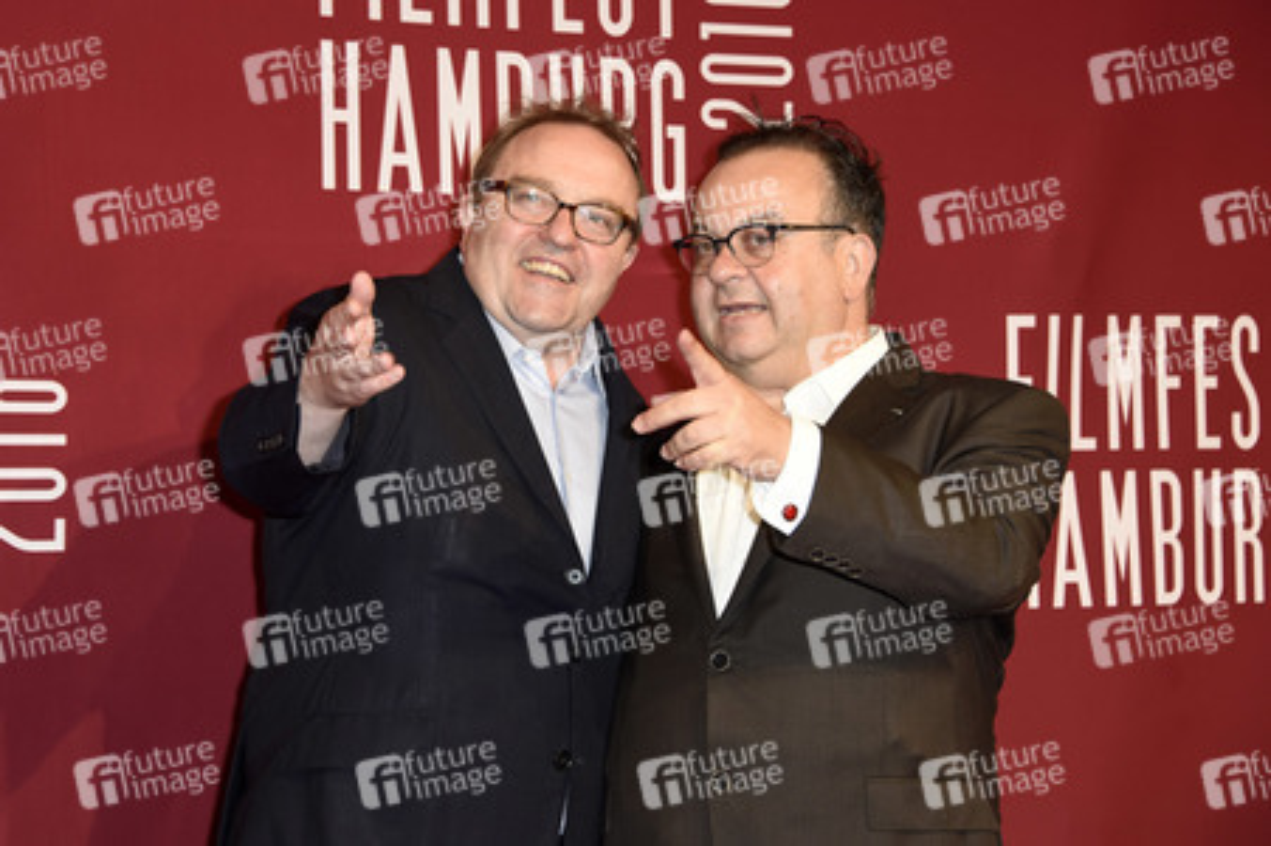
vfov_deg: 14.8
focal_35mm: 92
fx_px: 3246
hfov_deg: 22.2
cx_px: 636
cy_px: 423
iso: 800
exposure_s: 1/200
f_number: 5.6
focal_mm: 92
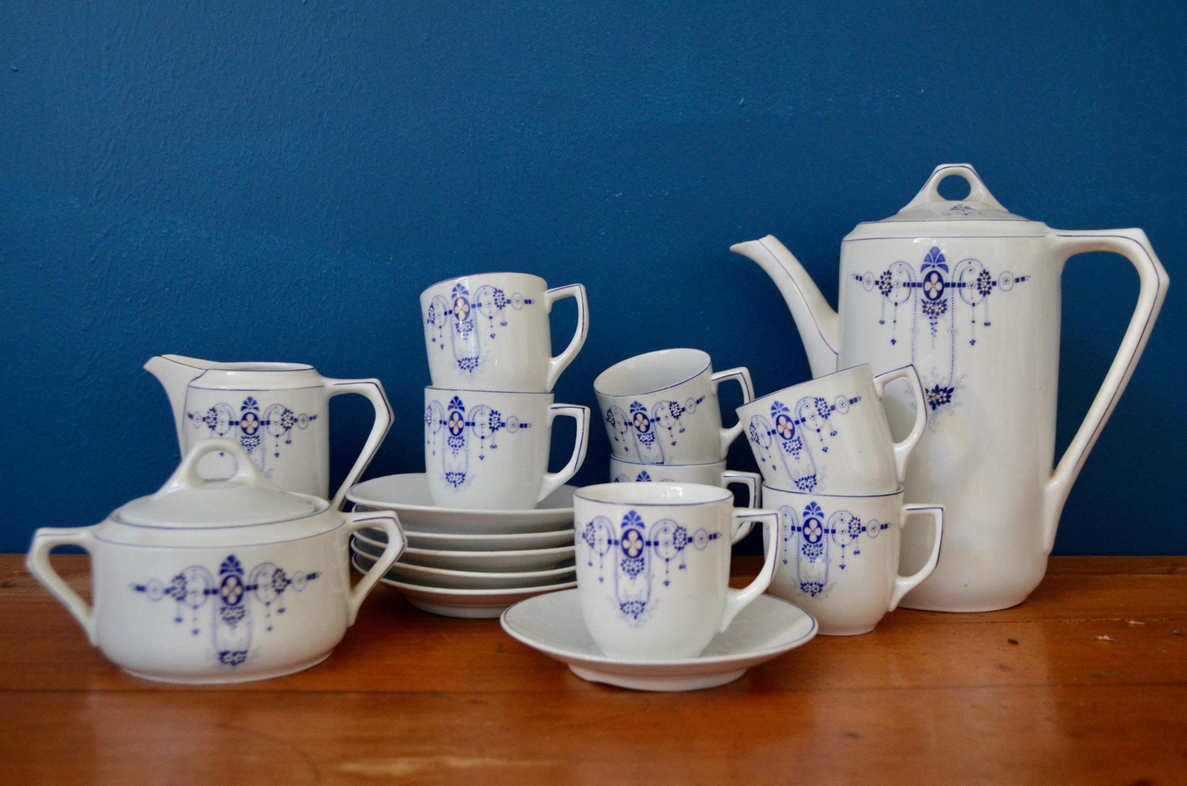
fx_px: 1184
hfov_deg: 53.2
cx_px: 594
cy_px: 393
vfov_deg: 36.7
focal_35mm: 36
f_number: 4.2
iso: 1250
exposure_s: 1/80
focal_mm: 24
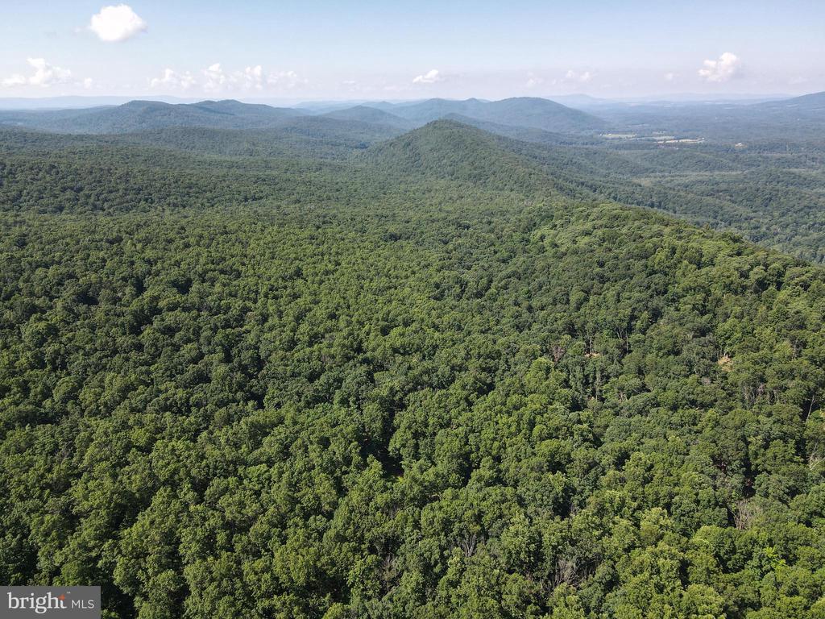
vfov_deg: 56.8
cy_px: 310
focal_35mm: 24
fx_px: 572
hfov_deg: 71.6
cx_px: 412
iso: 110
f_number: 2.8
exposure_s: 1/500
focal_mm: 4.5
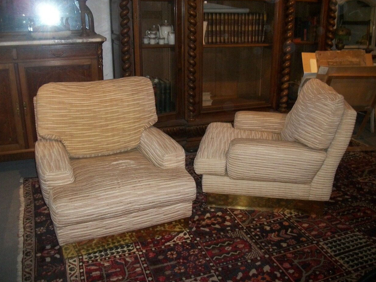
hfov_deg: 55.3
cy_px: 139
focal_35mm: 33
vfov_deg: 43.0
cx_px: 185
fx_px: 358
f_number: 2.9
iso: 250
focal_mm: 5.7
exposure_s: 1/30
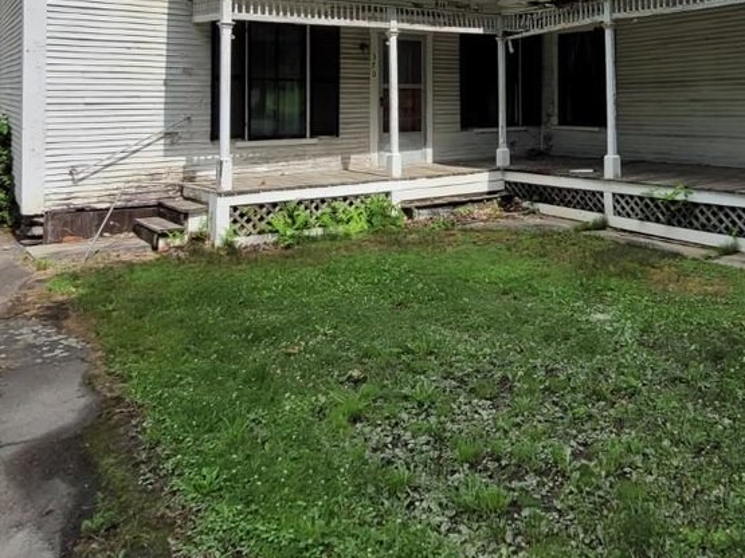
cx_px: 495
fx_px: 646
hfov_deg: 58.6
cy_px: 89
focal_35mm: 30
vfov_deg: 43.9
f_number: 2.2
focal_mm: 1.74
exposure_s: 1/1460
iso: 40
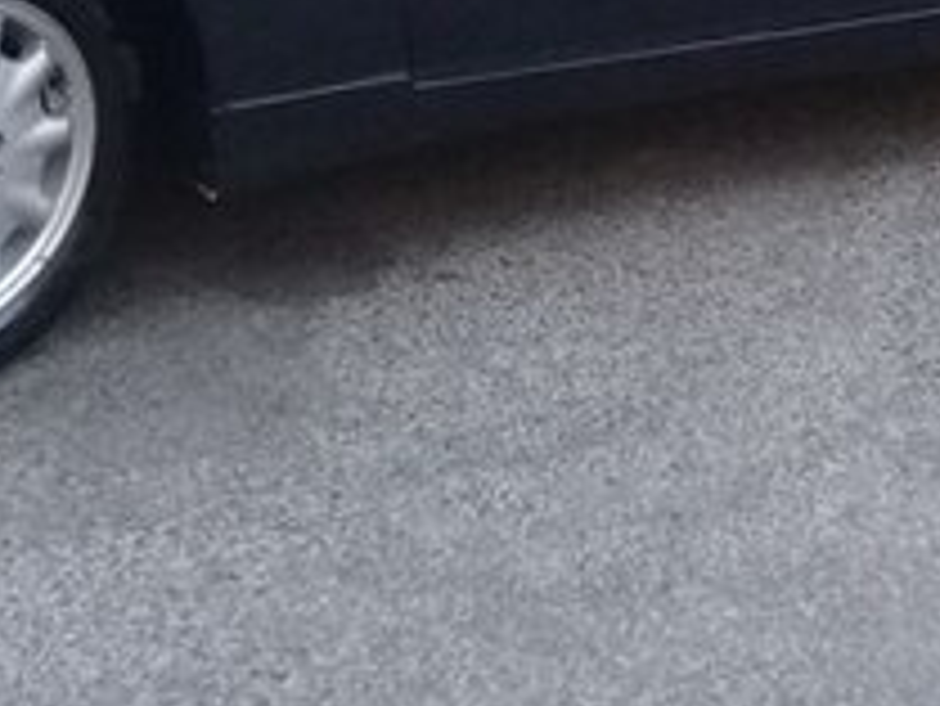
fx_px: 2663
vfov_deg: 14.5
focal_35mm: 98
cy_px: -218
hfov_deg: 20.0
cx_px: 567
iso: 200
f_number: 2.2
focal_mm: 3.3
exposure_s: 1/33
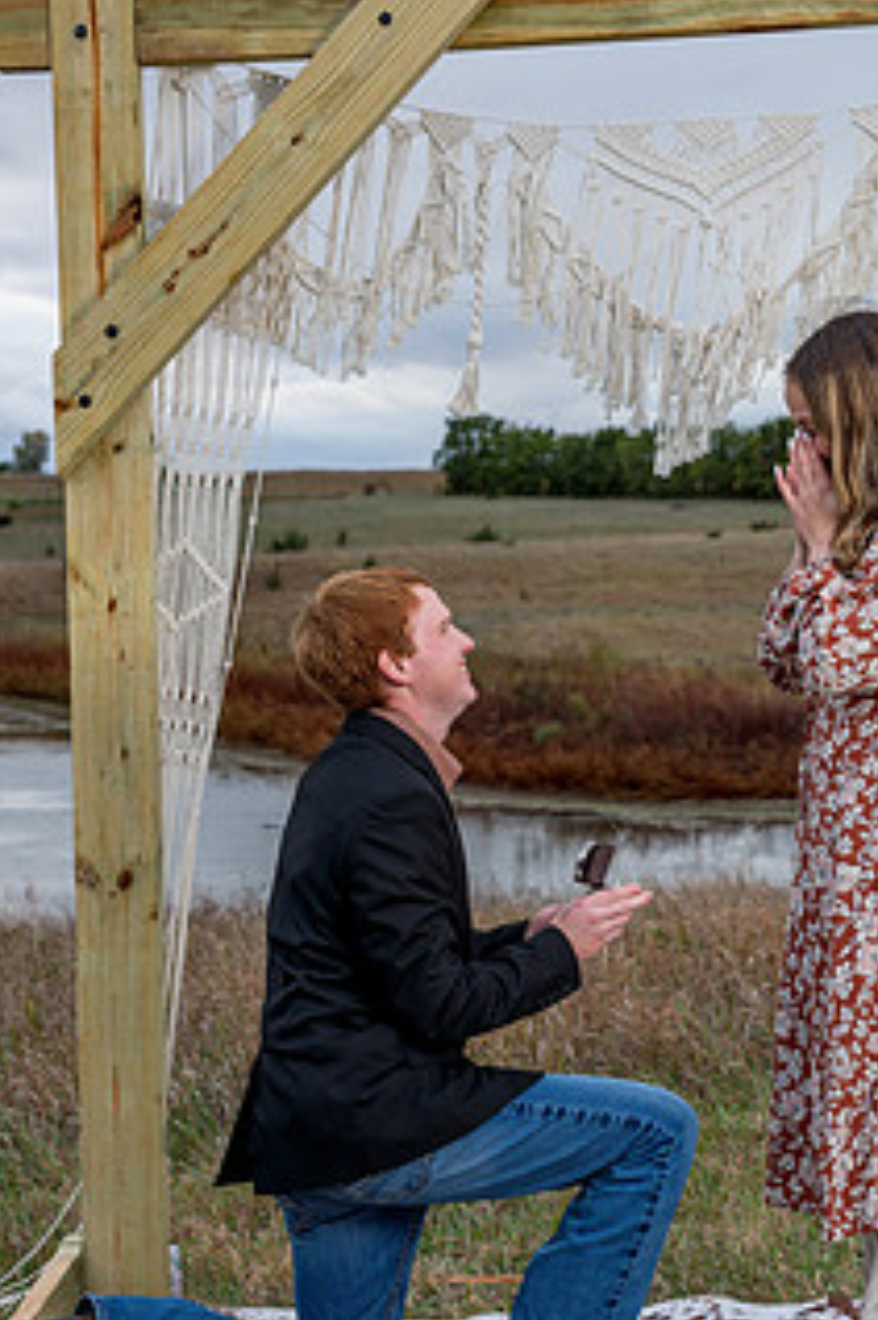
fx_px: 2600
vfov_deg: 28.2
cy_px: 904
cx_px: 553
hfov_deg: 19.1
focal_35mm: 71
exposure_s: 1/160
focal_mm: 50
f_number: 5
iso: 250
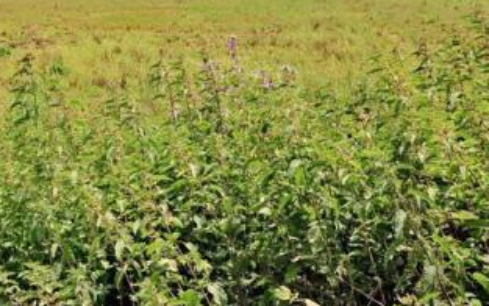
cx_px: 39
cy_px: -23
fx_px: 853
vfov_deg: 19.6
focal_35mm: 64
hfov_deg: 30.4
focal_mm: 20
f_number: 13
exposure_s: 1/160
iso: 200
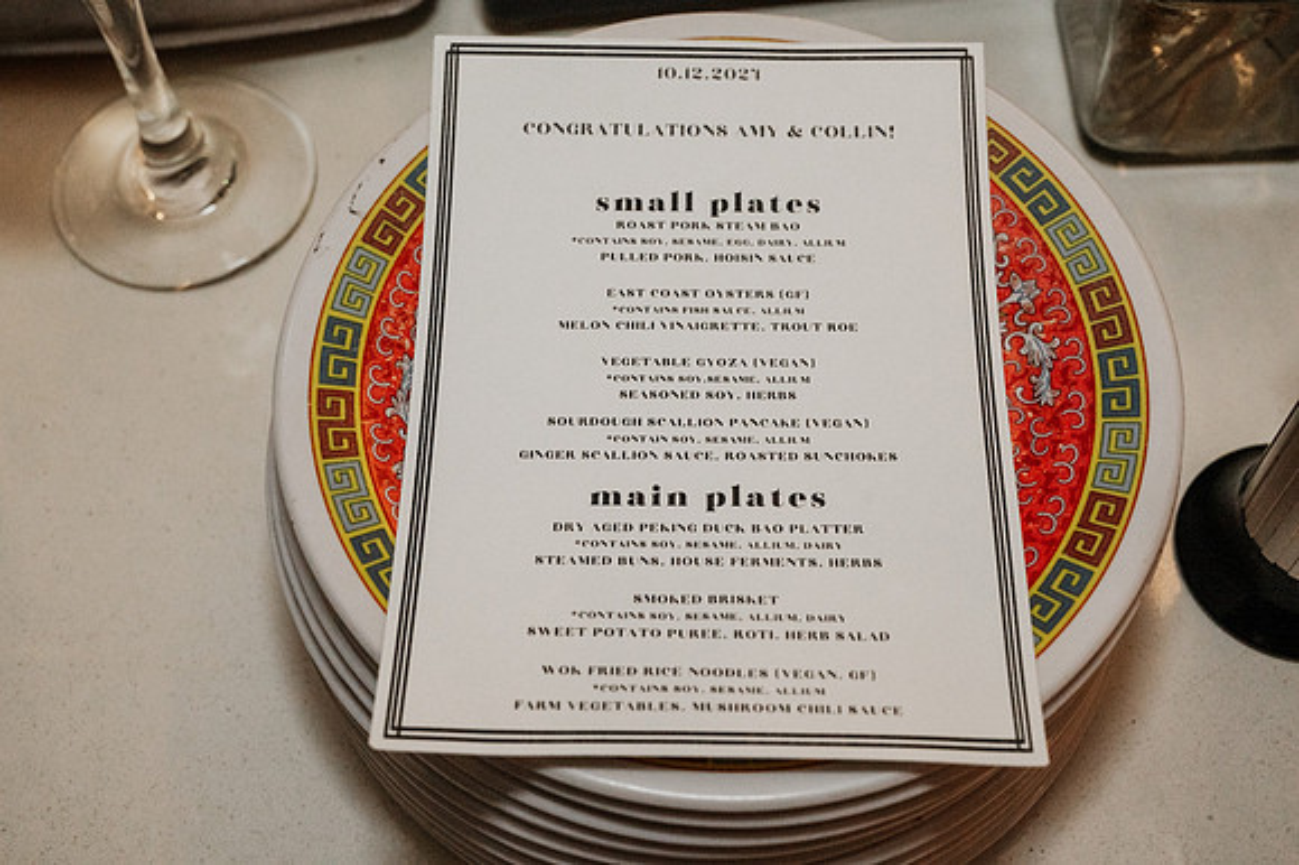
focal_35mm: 47
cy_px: 432
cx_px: 650
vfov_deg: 28.6
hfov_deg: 41.9
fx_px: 1695
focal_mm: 47
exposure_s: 1/40
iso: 5000
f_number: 6.3
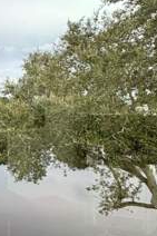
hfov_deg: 25.9
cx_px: -49
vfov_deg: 44.5
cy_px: 114
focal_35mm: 44
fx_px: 288
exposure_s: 1/770
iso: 32
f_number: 2.2
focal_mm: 2.22
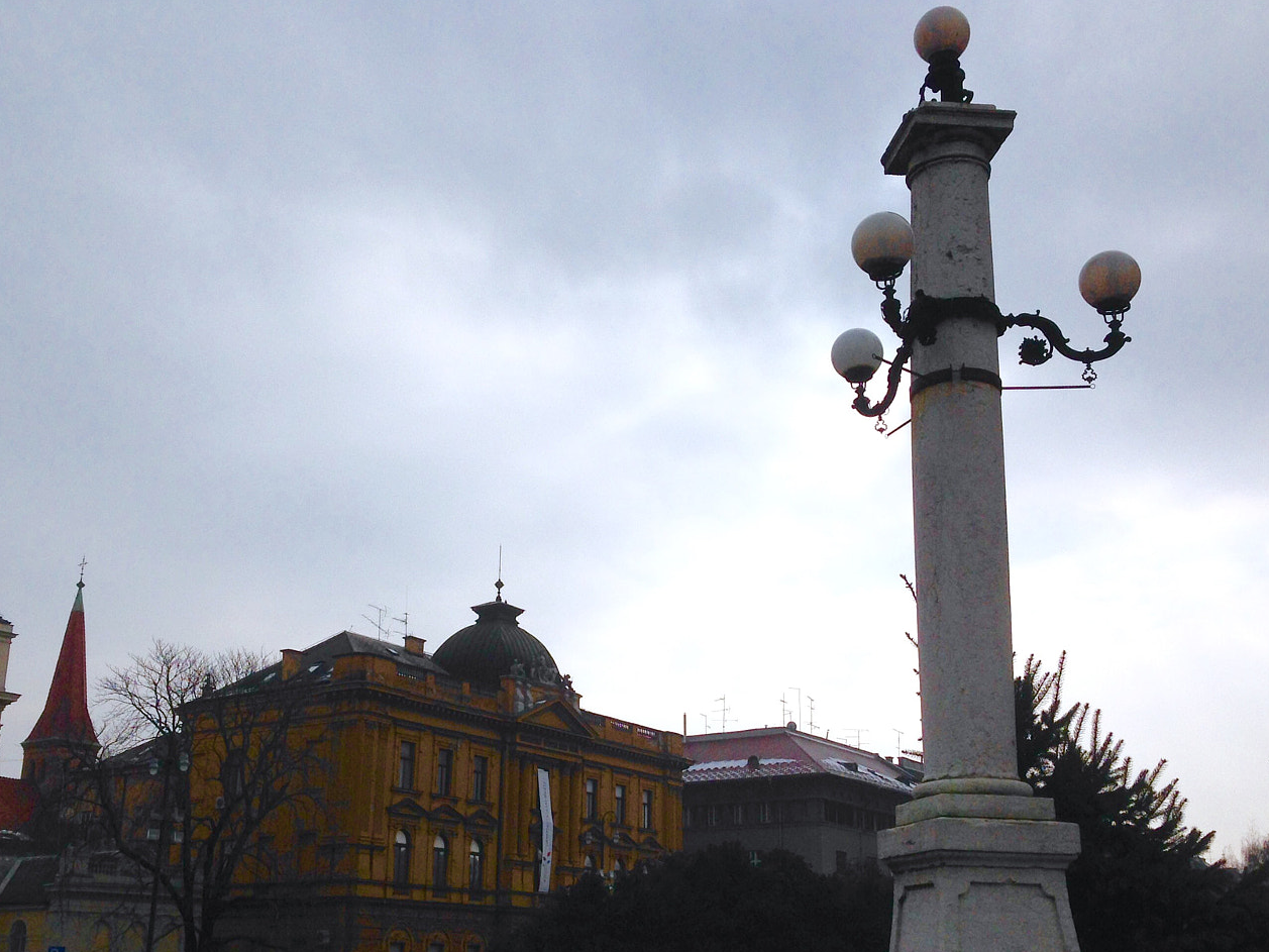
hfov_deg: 44.8
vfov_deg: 34.2
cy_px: 586
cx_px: 595
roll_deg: -2.4
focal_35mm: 42
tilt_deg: +15.8
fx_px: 1540
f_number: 2.4
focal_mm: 4.12
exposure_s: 1/9091
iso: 50
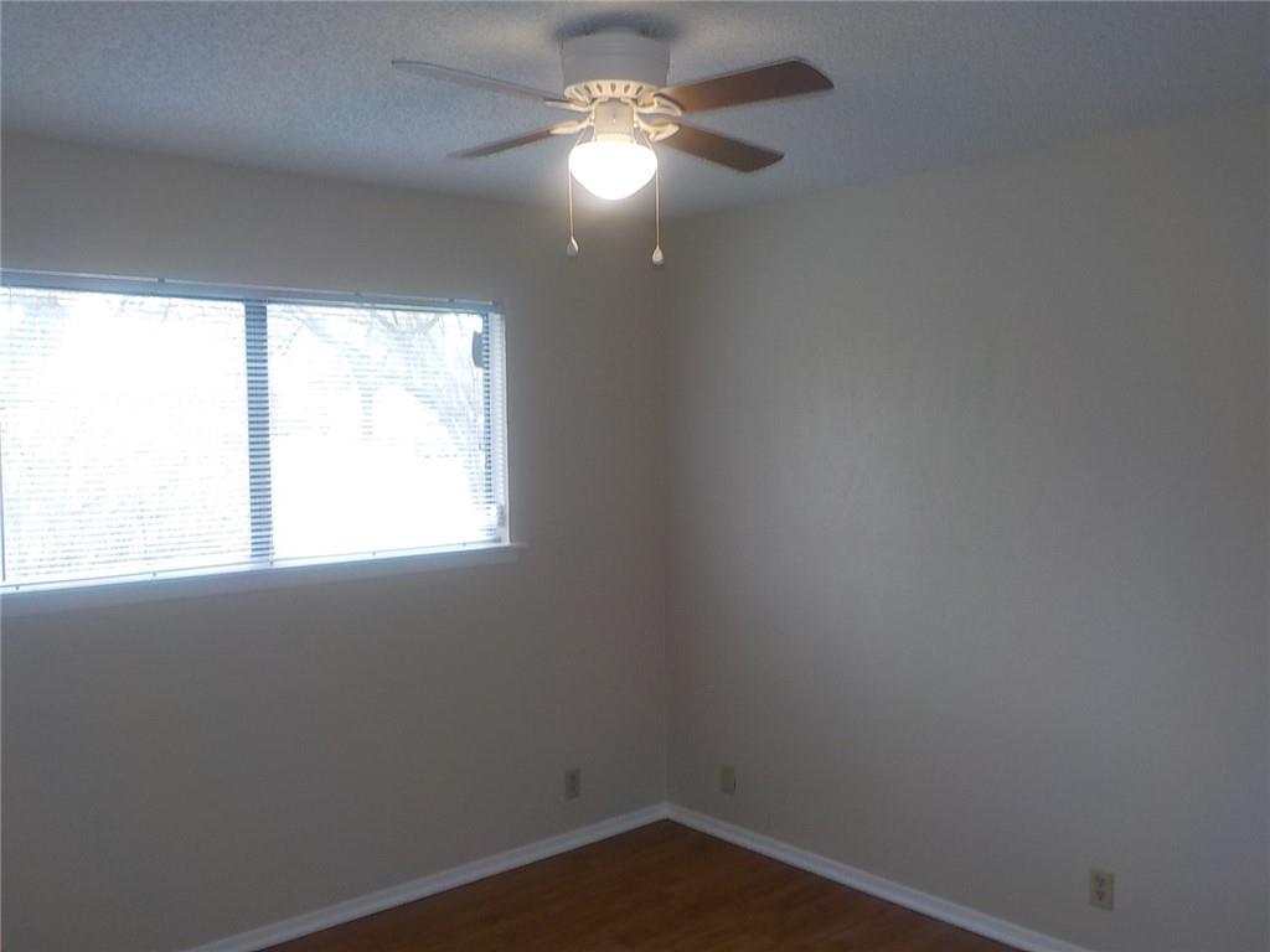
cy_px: 476
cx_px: 635
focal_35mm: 30
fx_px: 1101
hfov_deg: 60.0
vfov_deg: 46.8
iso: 125
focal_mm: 4.1
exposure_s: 1/40
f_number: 3.3
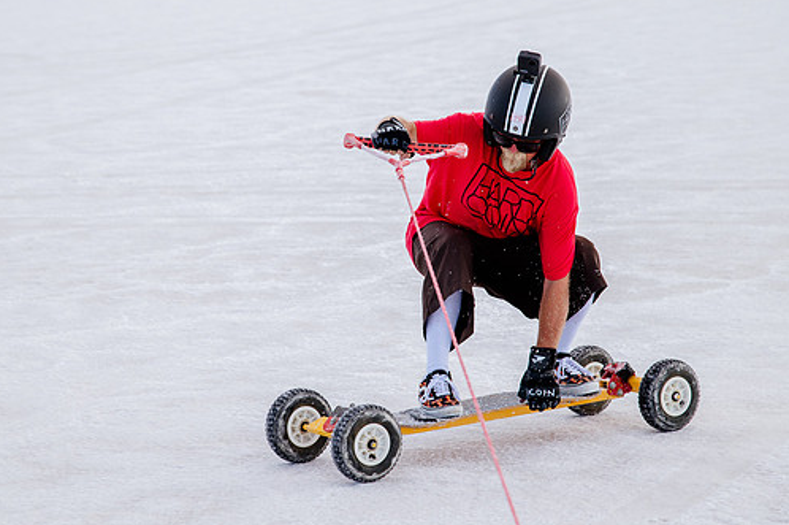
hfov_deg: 15.7
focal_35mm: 131
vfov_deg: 10.4
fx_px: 2868
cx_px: 350
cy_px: 242
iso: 400
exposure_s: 1/500
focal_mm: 100
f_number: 5.6
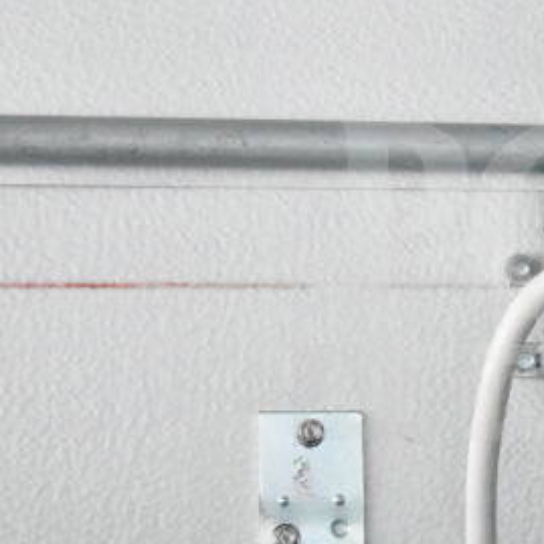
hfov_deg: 10.9
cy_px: 280
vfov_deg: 11.0
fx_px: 2826
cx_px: 520
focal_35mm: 159
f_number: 5.6
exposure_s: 1/100
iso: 25600
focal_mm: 55
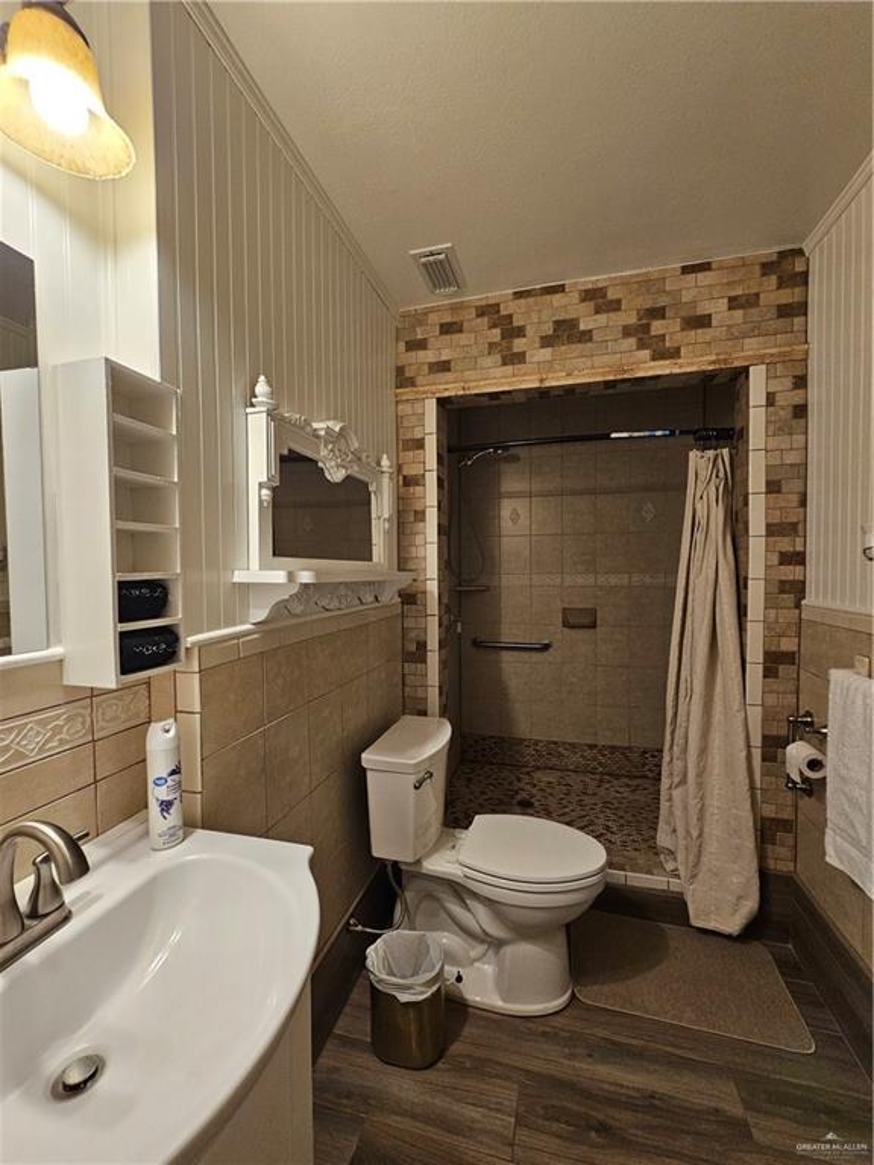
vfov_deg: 106.2
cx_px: 437
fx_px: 438
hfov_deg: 89.9
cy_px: 582
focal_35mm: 13
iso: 250
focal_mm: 2.2
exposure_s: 1/60
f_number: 2.2
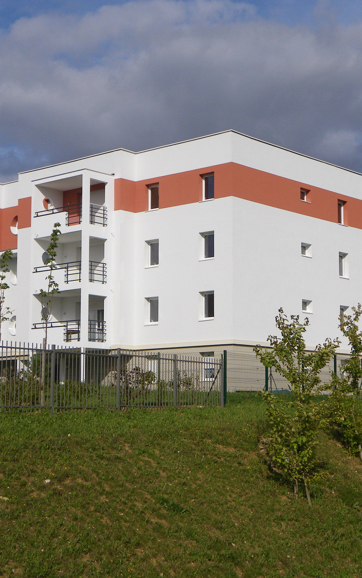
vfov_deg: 31.1
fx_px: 1042
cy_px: 287
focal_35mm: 66
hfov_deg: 19.7
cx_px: 204
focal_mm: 8.2
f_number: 8.8
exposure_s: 1/250
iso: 64
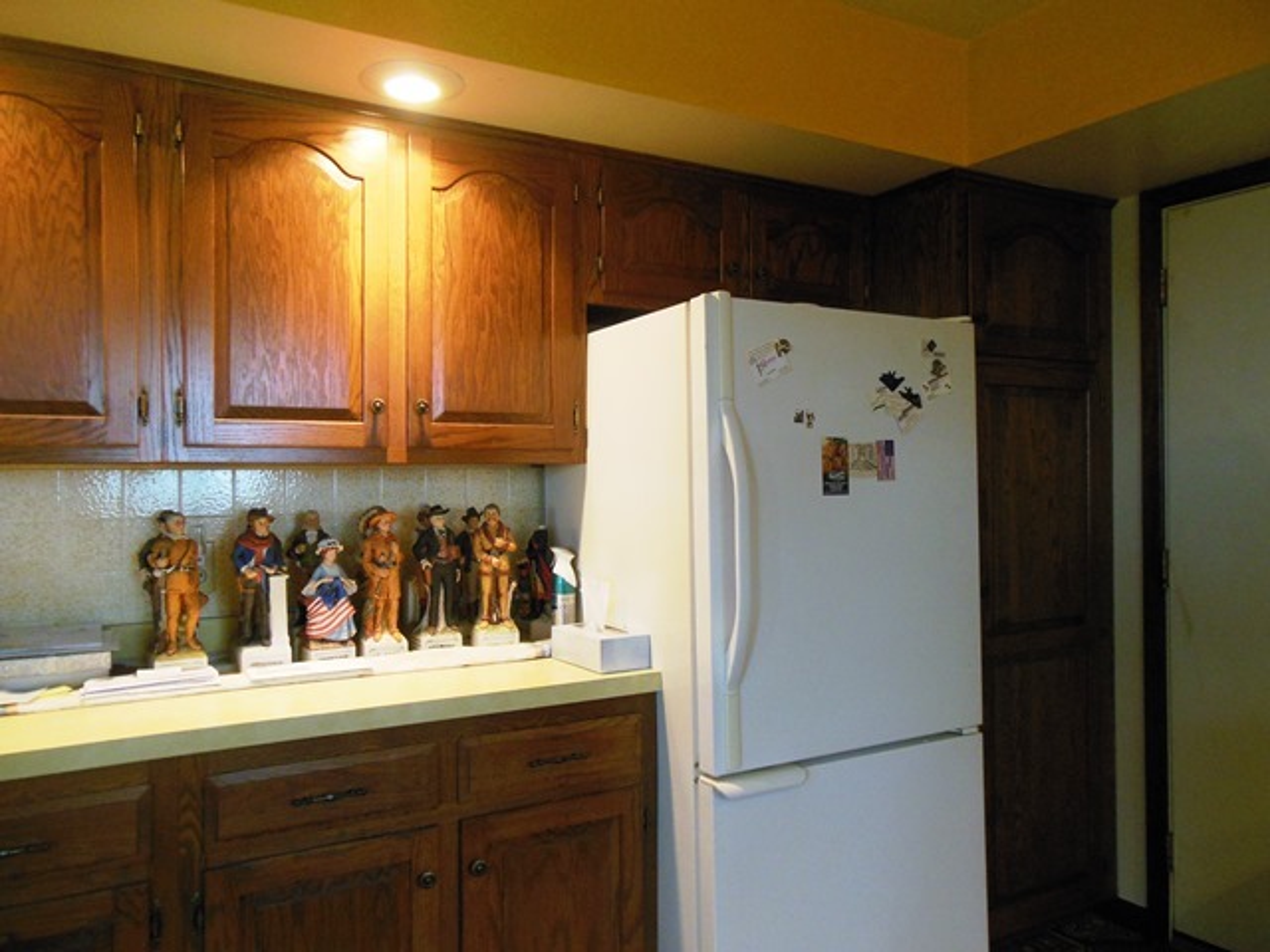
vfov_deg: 54.9
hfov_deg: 69.4
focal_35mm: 25
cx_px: 635
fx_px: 917
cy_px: 476
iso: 400
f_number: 3.2
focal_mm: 4.5
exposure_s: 1/30
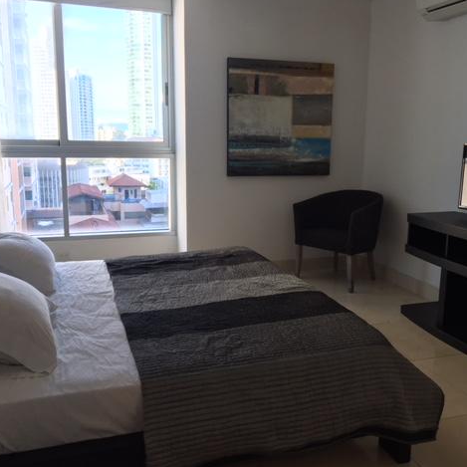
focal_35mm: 35
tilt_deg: -10.0
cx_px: 256
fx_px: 534
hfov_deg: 47.2
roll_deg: -2.2
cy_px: 230
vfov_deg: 47.2
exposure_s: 1/120
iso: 40
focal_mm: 4.15
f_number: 2.2
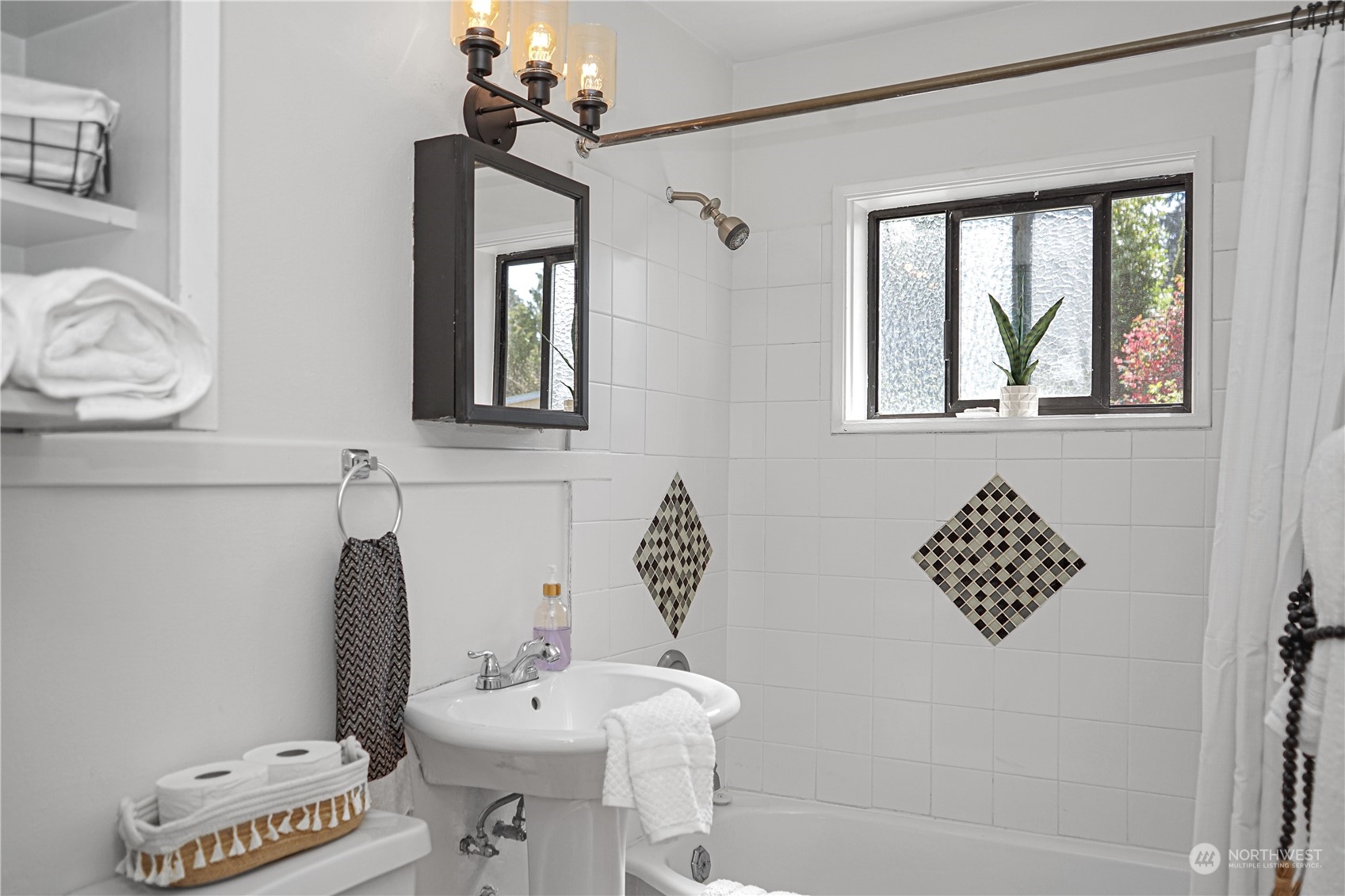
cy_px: 448
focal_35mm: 28
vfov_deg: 46.4
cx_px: 672
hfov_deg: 65.5
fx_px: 1046
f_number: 4
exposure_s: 1/160
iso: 100
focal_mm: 28
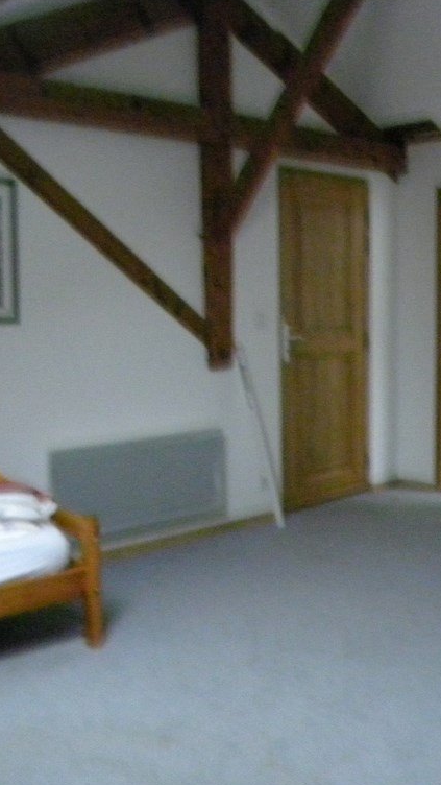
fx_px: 894
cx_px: 348
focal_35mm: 43
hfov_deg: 27.2
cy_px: 398
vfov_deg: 47.4
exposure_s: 1.12
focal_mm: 5.2
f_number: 2.8
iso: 800
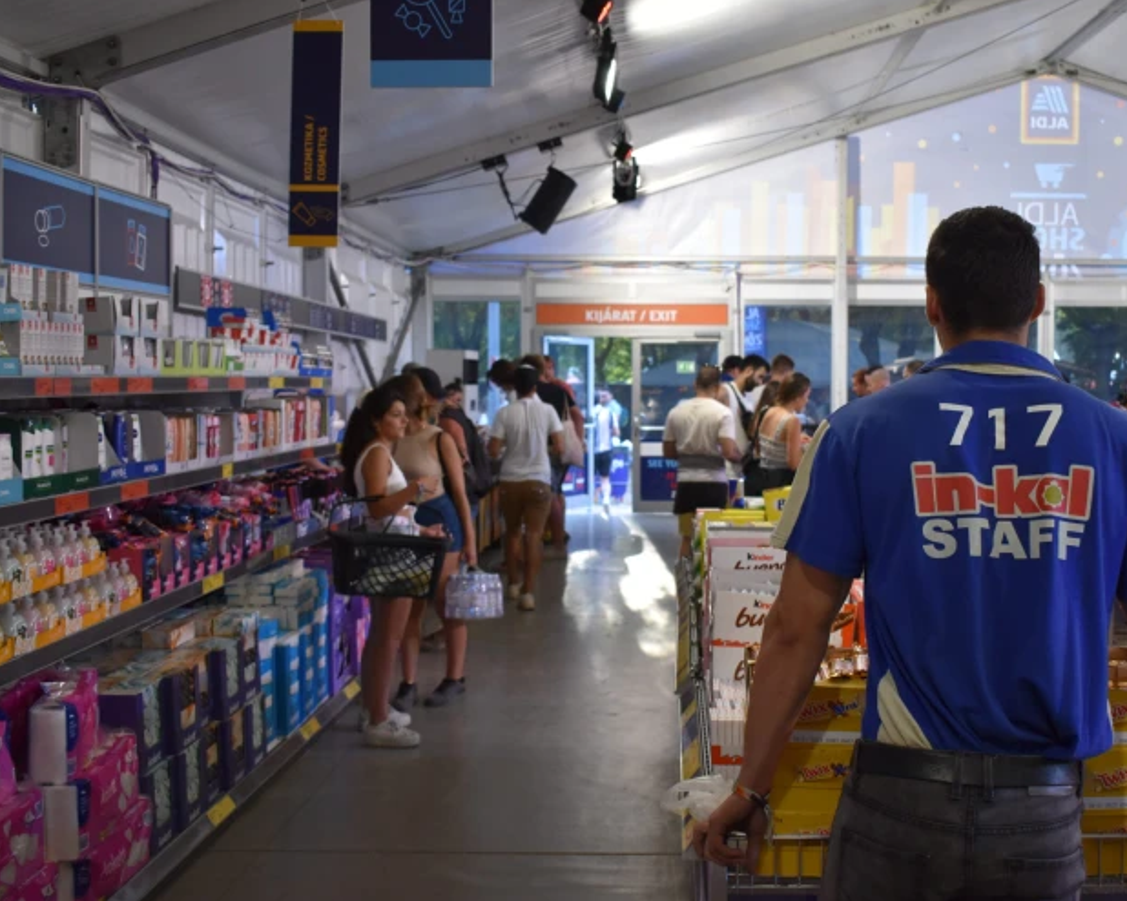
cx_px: 666
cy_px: 447
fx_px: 1367
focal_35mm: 41
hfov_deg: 44.6
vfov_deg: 36.5
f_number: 4
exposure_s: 1/125
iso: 800
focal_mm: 24
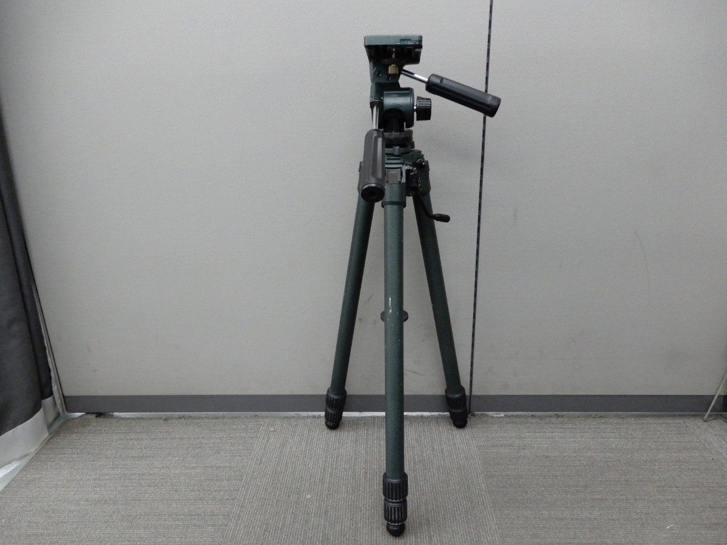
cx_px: 364
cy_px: 272
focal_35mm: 24
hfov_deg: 71.6
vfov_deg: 56.8
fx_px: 504
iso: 800
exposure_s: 1/100
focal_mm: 4.3
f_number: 3.4
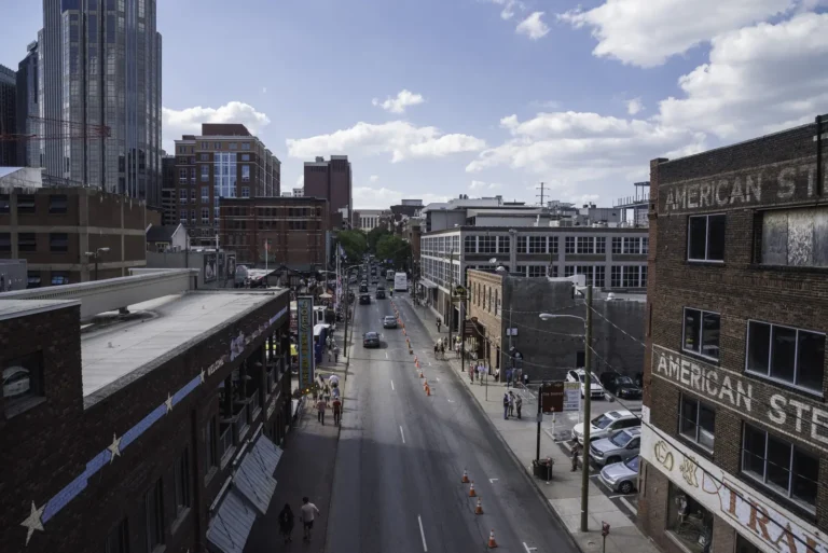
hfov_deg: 73.7
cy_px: 276
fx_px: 552
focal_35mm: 24
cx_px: 414
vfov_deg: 53.2
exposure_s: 1/3200
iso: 3200
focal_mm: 24
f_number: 11
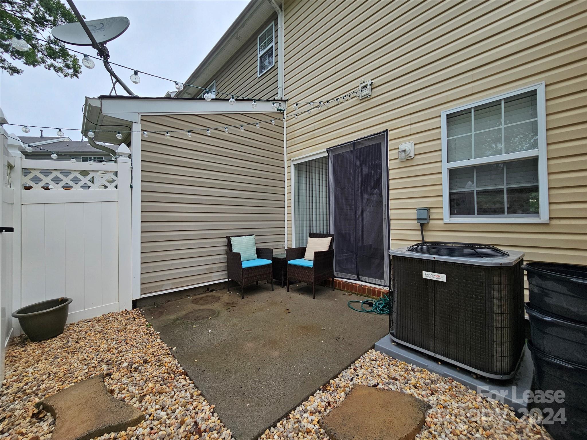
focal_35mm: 13
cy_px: 220
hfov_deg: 106.2
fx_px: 220
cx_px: 294
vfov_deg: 89.9
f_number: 2.2
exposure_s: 1/364
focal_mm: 2.2
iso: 50
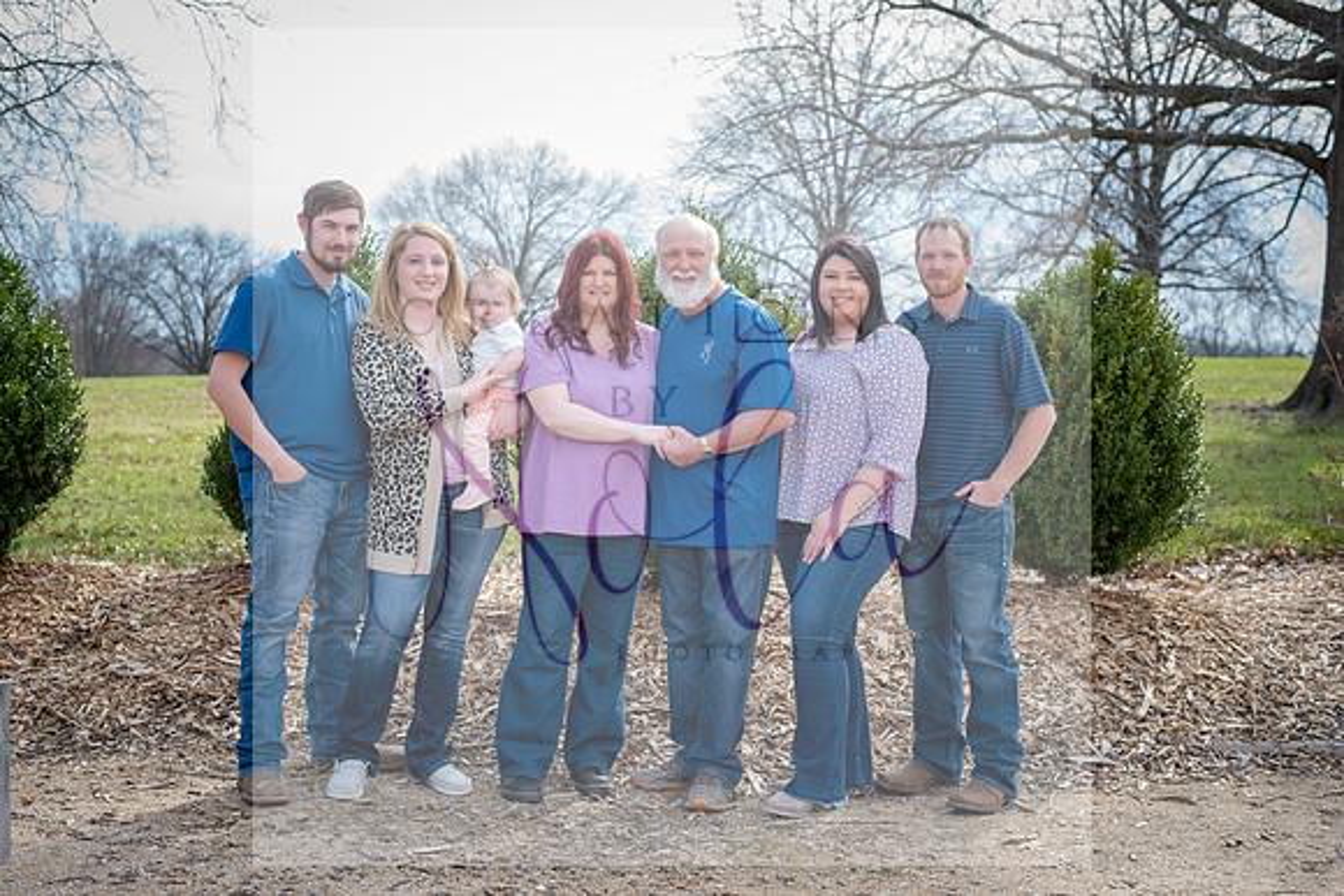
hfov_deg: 39.6
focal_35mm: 50
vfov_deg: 27.0
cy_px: 448
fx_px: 1867
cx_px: 672
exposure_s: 1/500
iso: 400
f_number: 5.6
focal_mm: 50
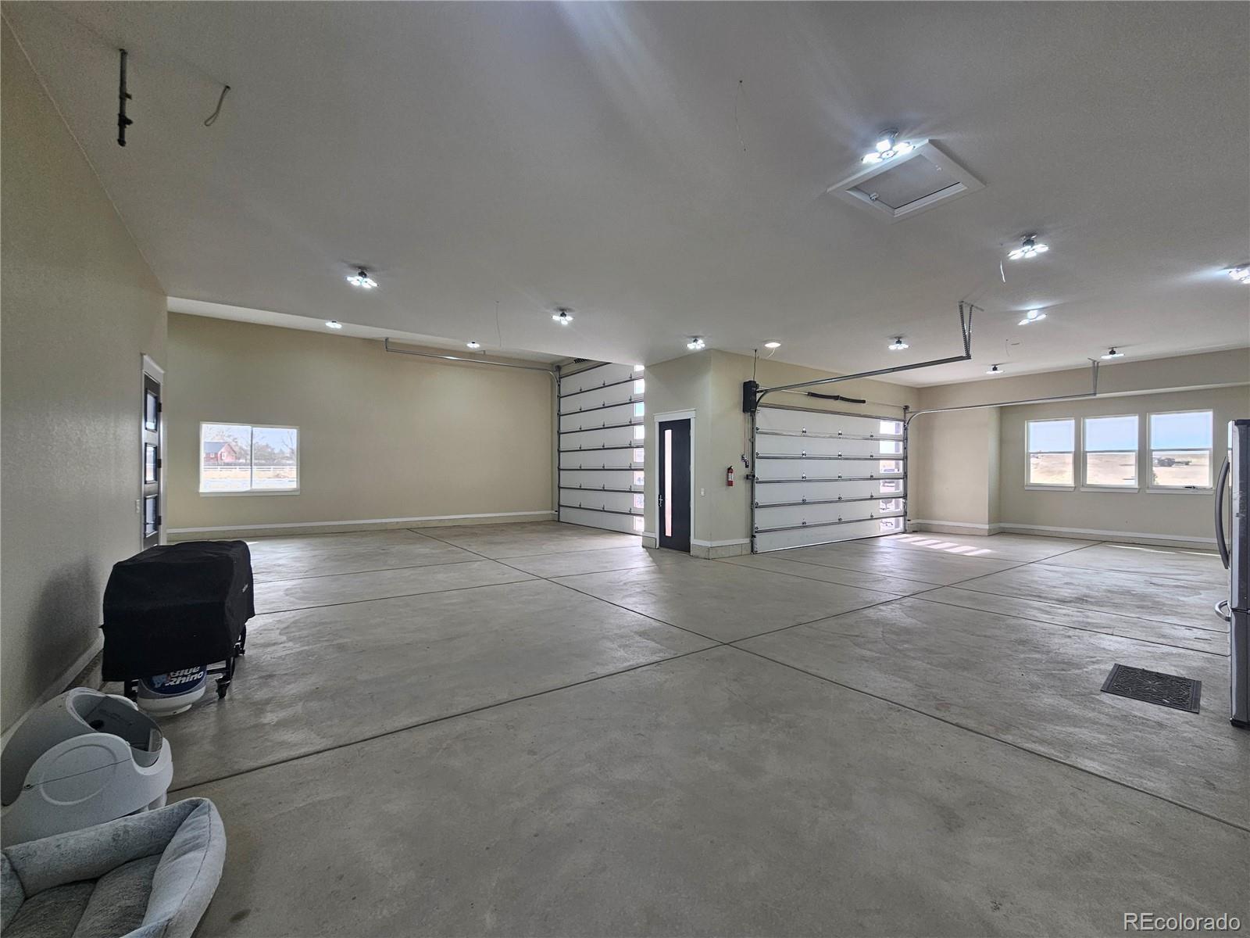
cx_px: 625
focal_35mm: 13
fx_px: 469
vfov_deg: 89.9
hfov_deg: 106.2
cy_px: 469
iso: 50
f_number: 2.2
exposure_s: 1/120
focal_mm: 2.2
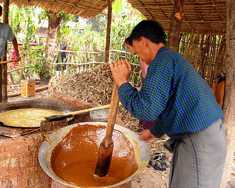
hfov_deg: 45.8
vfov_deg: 37.4
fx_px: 278
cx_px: 118
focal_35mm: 40
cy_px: 93
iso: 50
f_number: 2.8
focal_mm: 7.8
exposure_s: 1/33.3
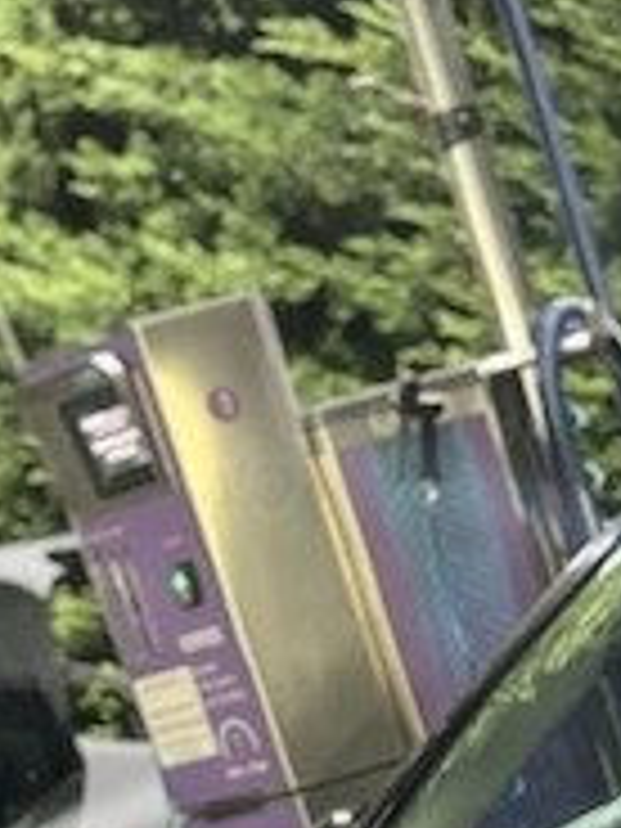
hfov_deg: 12.5
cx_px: 900
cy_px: 1467
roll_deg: +16.2
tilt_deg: -20.9
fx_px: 2703
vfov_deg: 15.2
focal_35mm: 113
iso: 640
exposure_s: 1/25
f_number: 1.6
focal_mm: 5.96
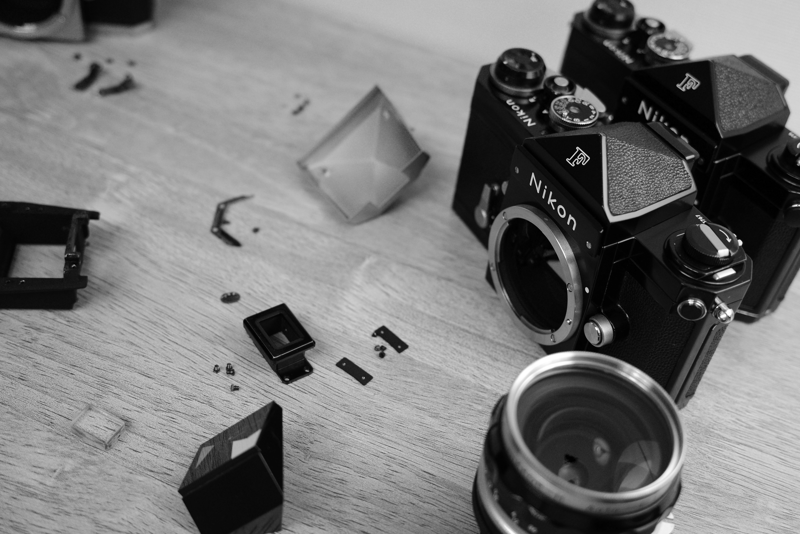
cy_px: 267
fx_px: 889
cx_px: 400
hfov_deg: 48.5
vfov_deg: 33.4
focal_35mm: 40
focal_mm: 26
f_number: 2.8
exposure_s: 1/40
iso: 320
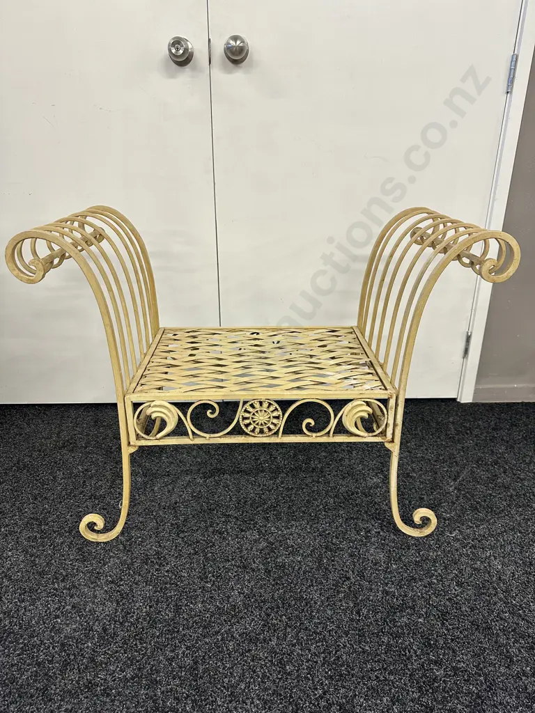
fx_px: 495
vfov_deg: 71.6
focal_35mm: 24
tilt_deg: -22.5
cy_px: 356
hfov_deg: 56.8
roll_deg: +0.1
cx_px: 268
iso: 160
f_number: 1.78
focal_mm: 6.86
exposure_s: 1/100
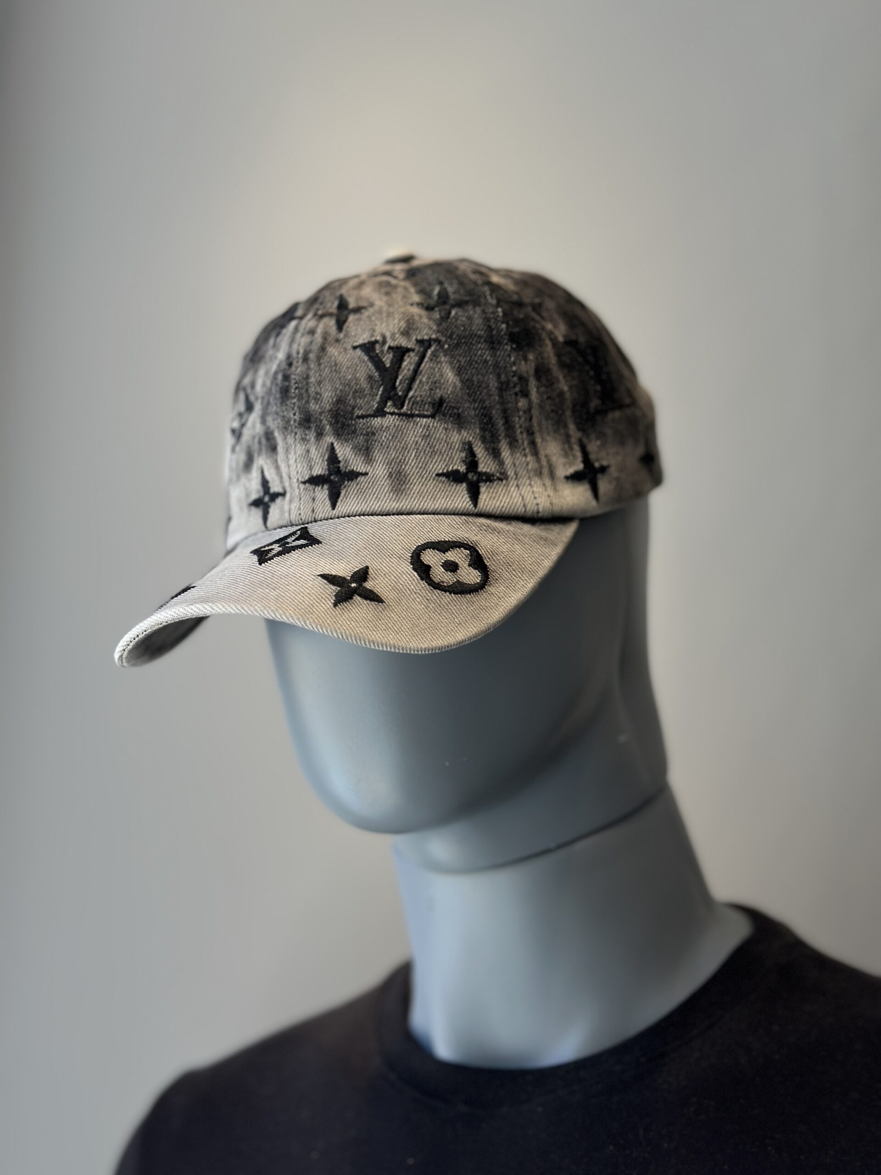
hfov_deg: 30.3
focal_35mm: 48
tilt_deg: +12.8
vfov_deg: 39.7
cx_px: 440
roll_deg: -3.9
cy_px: 588
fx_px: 1629
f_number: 1.78
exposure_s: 1/646
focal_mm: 6.86
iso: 80
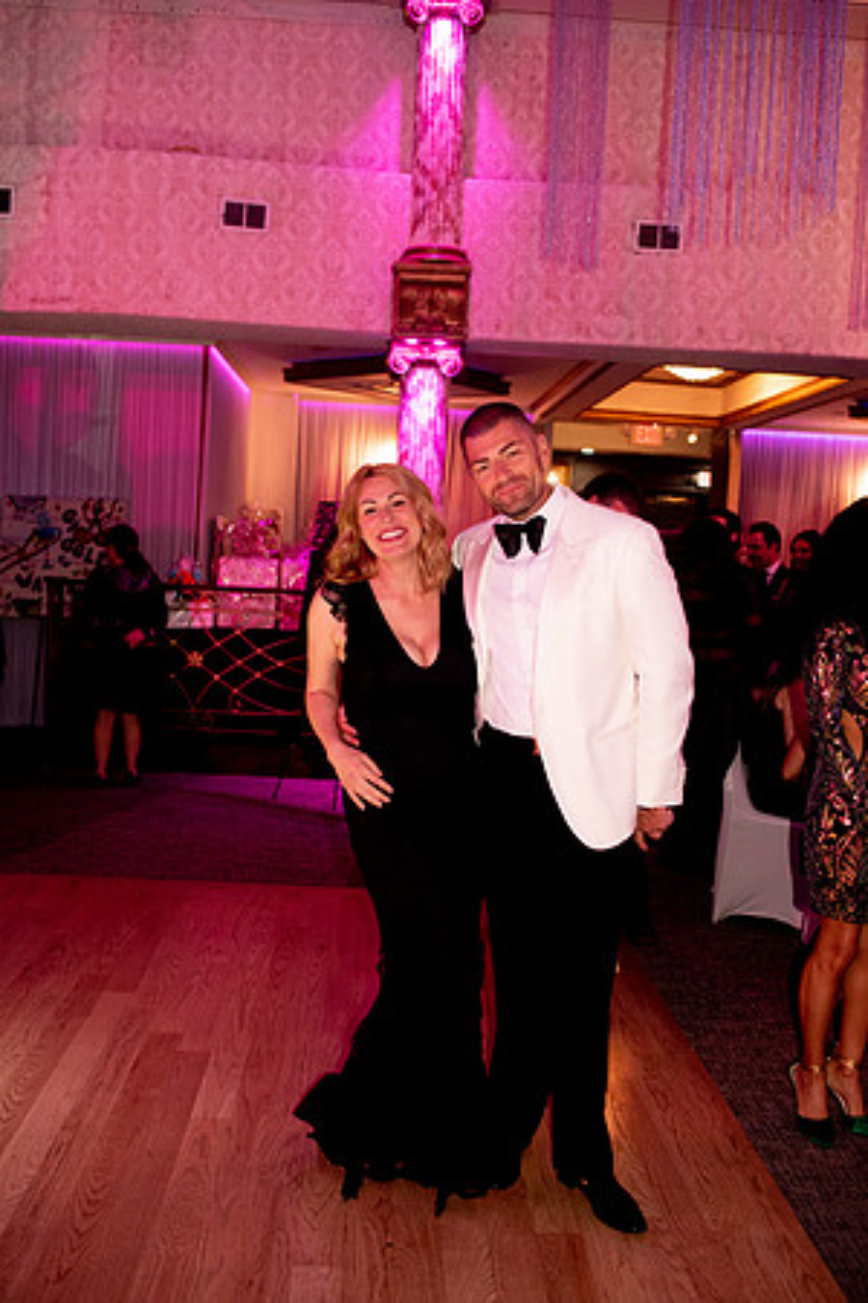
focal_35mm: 35
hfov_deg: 37.9
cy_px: 652
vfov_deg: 54.4
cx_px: 434
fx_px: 1266
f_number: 2.8
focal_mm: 35
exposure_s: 1/200
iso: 2000
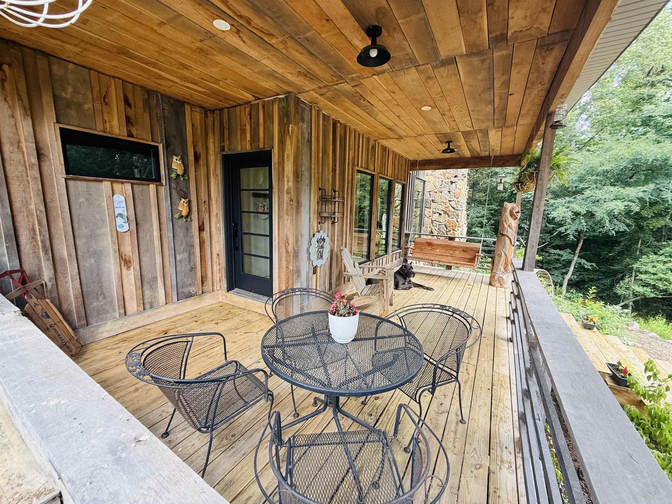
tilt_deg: -7.5
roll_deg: -0.9
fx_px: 272
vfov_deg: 85.7
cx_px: 336
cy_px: 252
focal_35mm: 14
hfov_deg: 102.1
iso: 64
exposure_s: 1/99
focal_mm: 2.22
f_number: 2.2
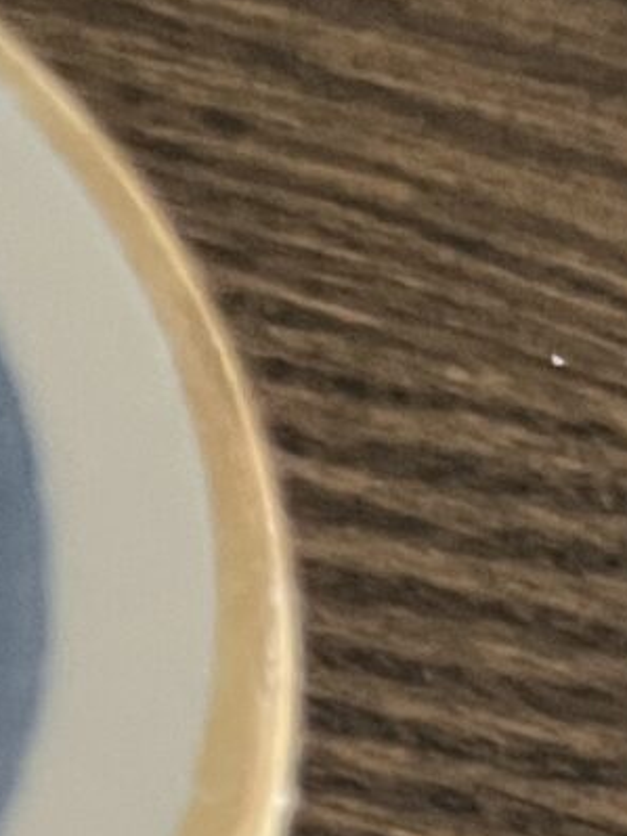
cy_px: 2567
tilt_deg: -69.5
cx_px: -619
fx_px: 4035
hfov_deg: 8.4
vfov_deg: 9.2
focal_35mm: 167
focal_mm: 5.1
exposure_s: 1/40
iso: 400
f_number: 1.6
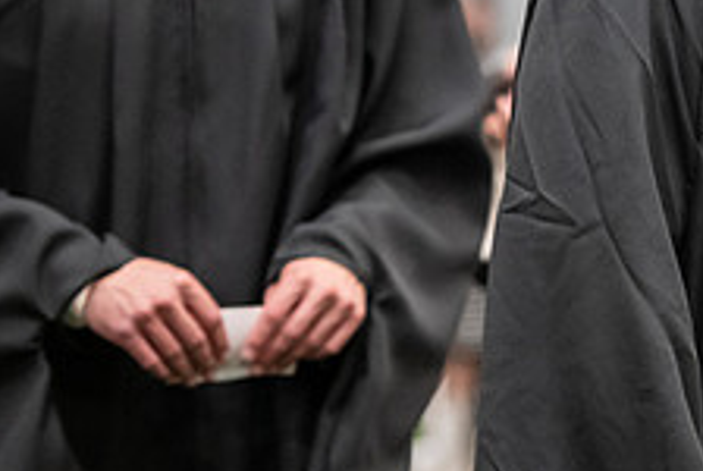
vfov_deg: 4.3
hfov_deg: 6.3
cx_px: 803
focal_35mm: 323
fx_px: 6316
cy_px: -83
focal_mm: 125
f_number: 3.2
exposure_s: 1/200
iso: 3200
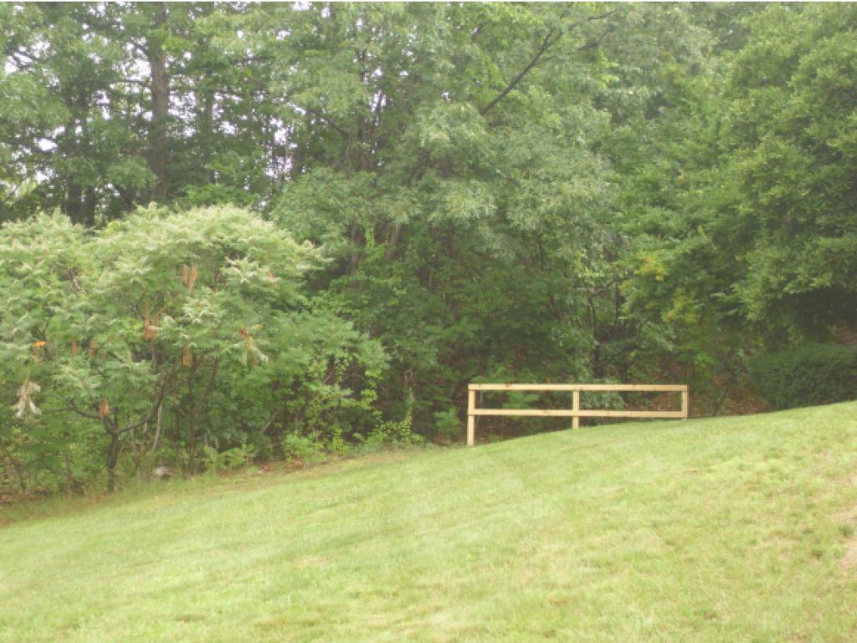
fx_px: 1882
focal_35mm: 76
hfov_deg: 25.6
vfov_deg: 19.4
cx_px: 428
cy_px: 322
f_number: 4.2
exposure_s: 1/60
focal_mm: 12.6
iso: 200
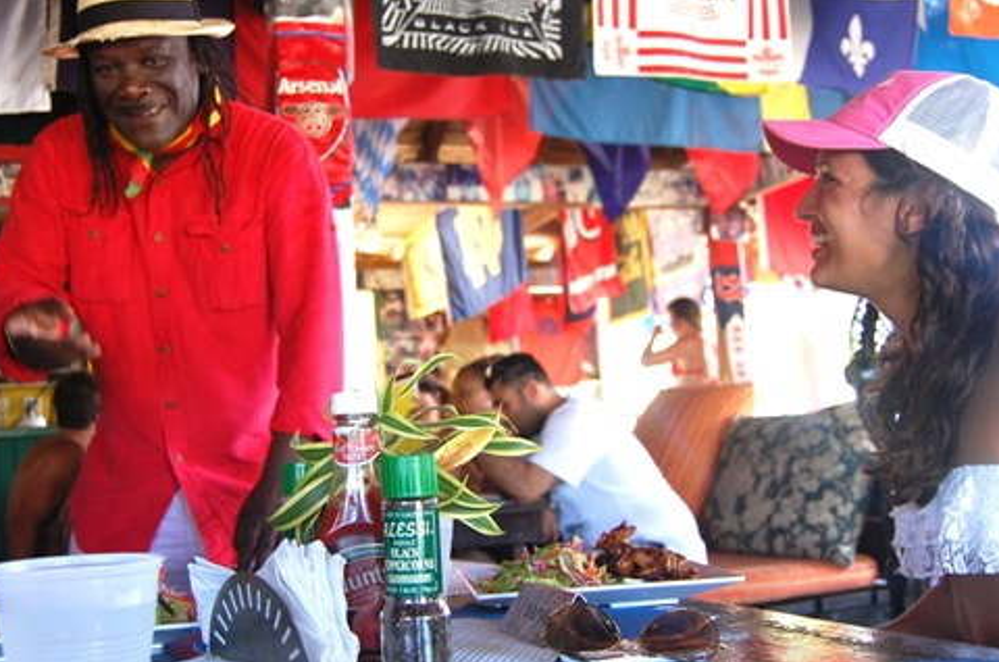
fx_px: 1108
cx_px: 420
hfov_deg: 48.4
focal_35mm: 40
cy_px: 339
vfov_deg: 33.3
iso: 400
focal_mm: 20
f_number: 4
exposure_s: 1/60
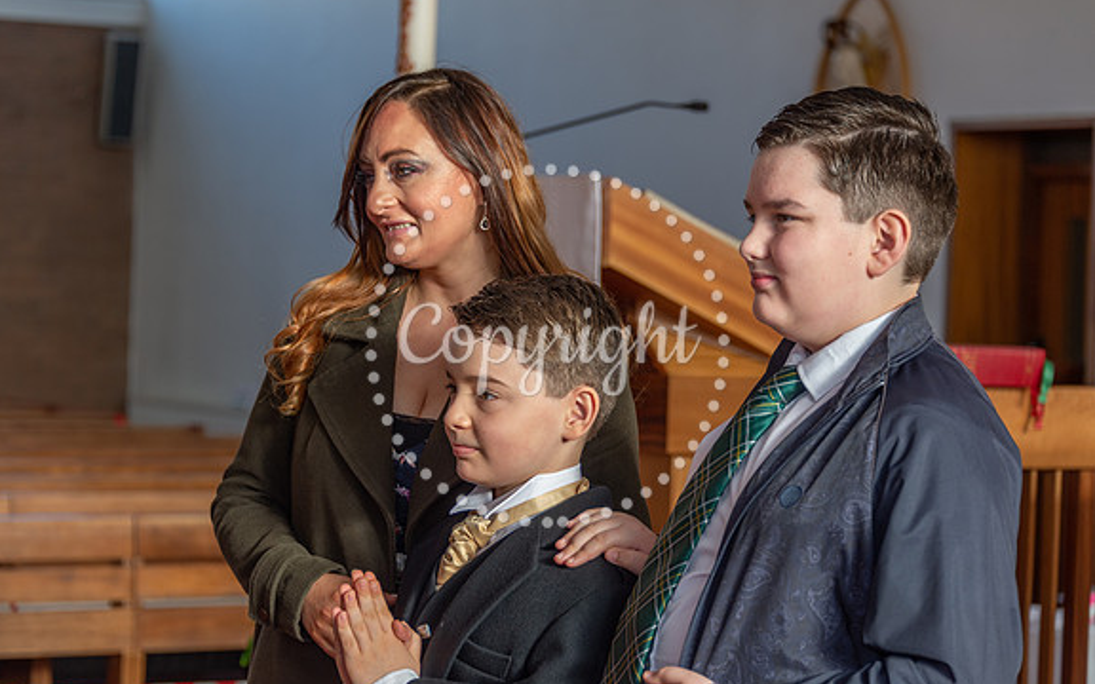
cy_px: 344
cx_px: 548
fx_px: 3551
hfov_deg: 17.5
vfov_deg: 11.0
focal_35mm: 119
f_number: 5.6
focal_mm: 116
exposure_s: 1/160
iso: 400
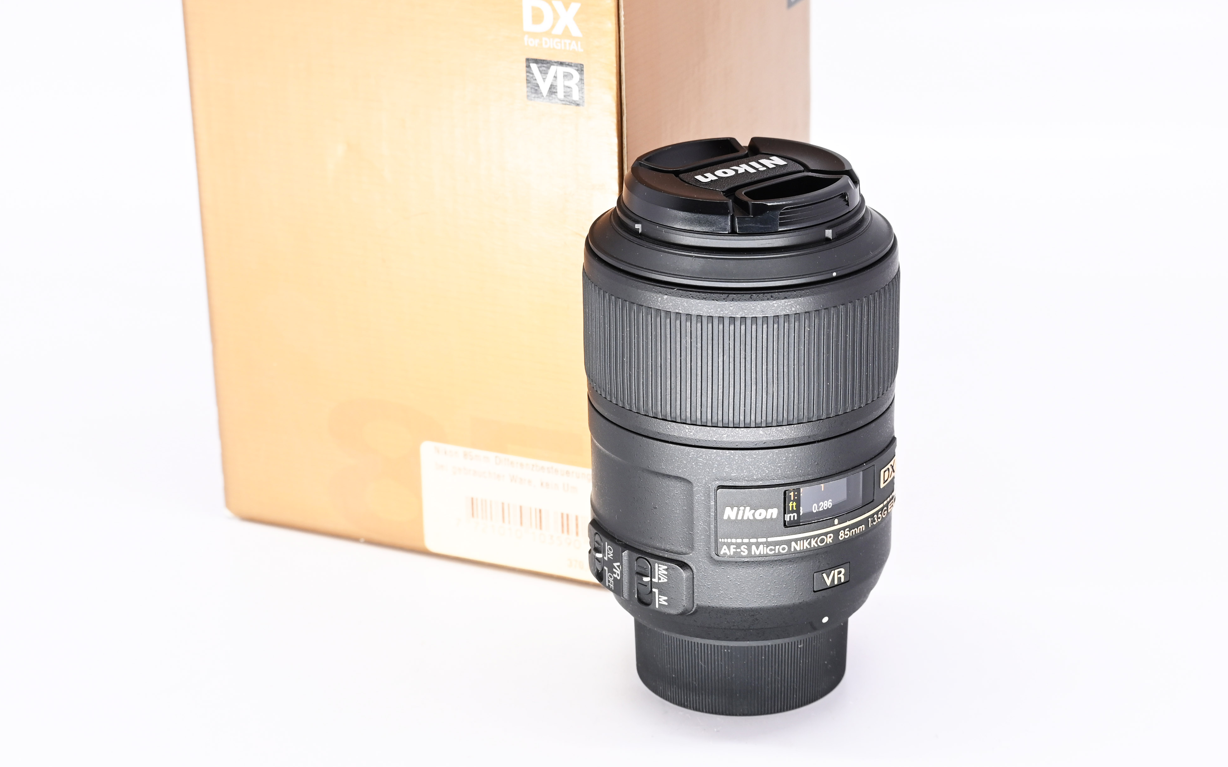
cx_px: 612
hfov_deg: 26.8
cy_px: 411
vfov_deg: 16.9
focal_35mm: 77
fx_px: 2577
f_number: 9
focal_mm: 50
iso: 500
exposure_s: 1/100
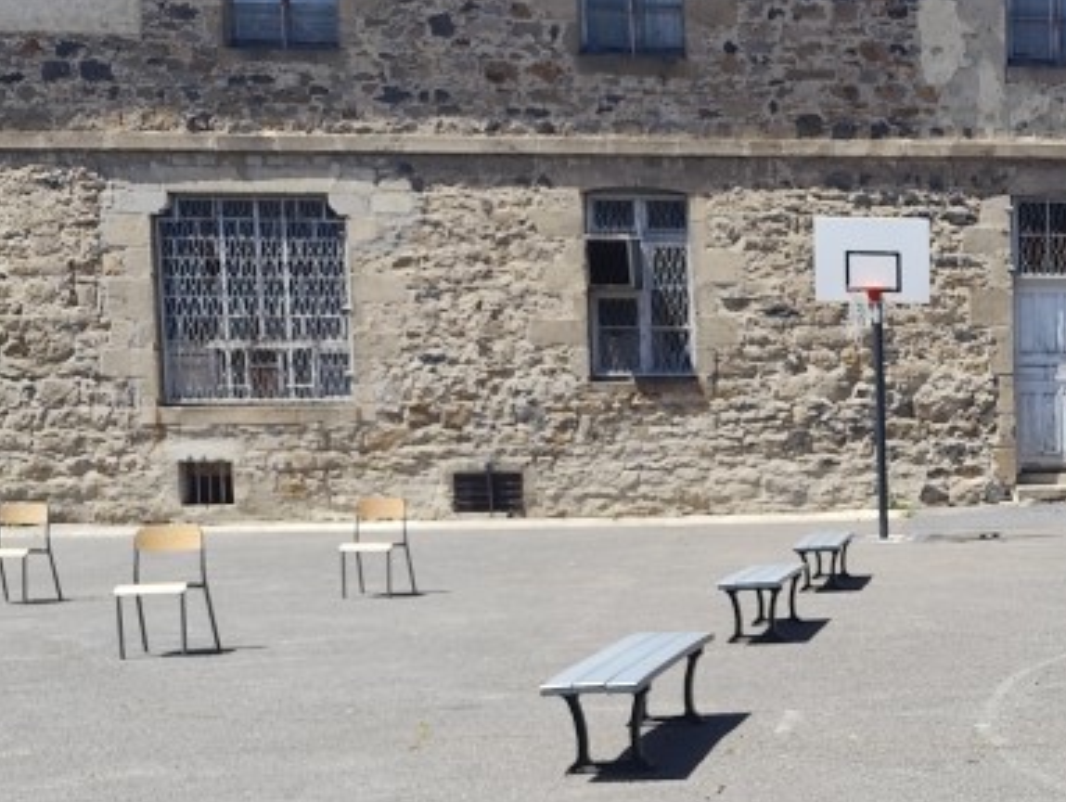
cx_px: 1390
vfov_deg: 22.8
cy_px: 588
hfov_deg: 25.8
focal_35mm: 64
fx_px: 1973
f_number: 1.65
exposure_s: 1/568
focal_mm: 6.14
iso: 50
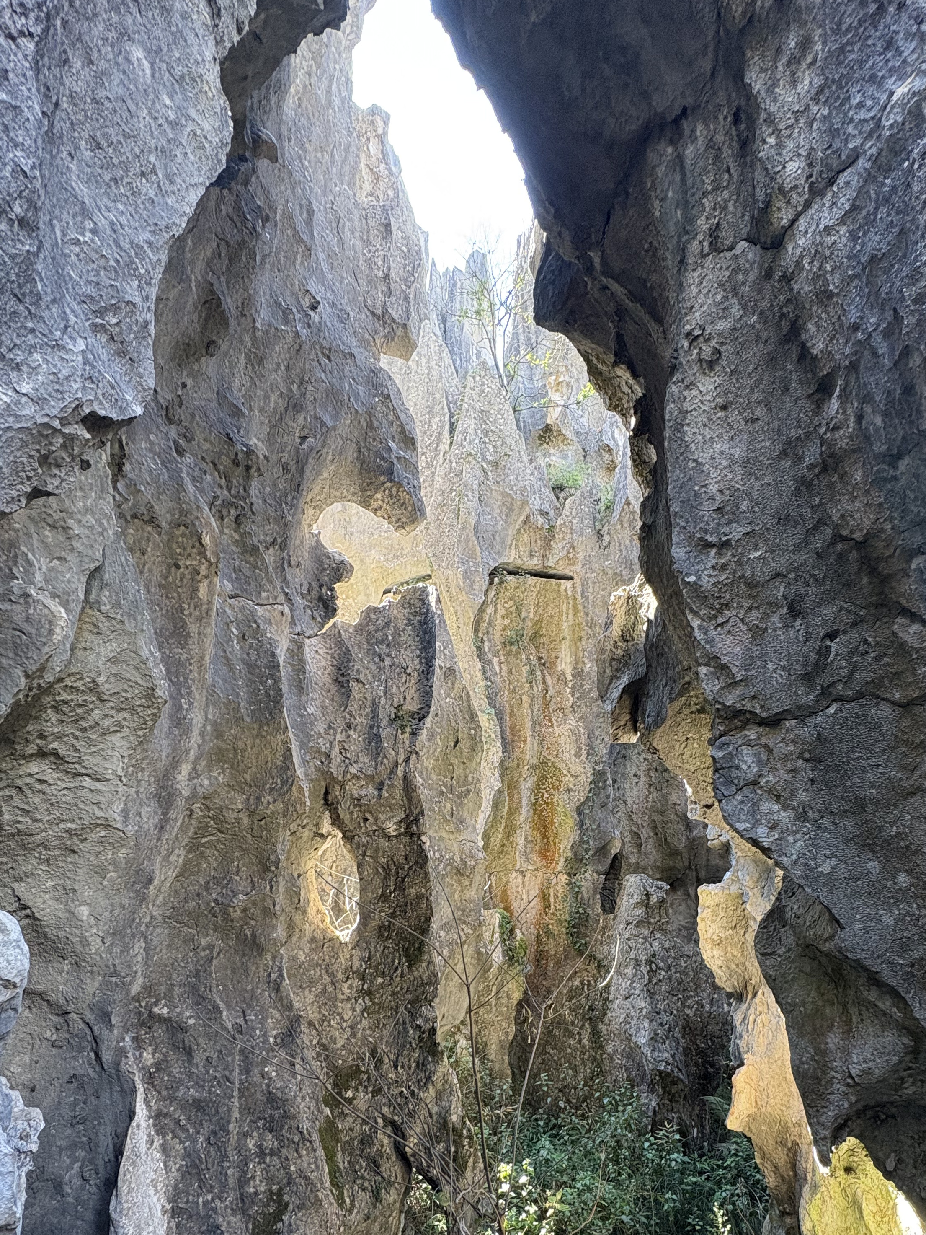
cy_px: 800
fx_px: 678
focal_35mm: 19
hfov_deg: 68.5
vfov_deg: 82.4
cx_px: 514
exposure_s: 1/99
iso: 200
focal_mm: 2.22
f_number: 2.2
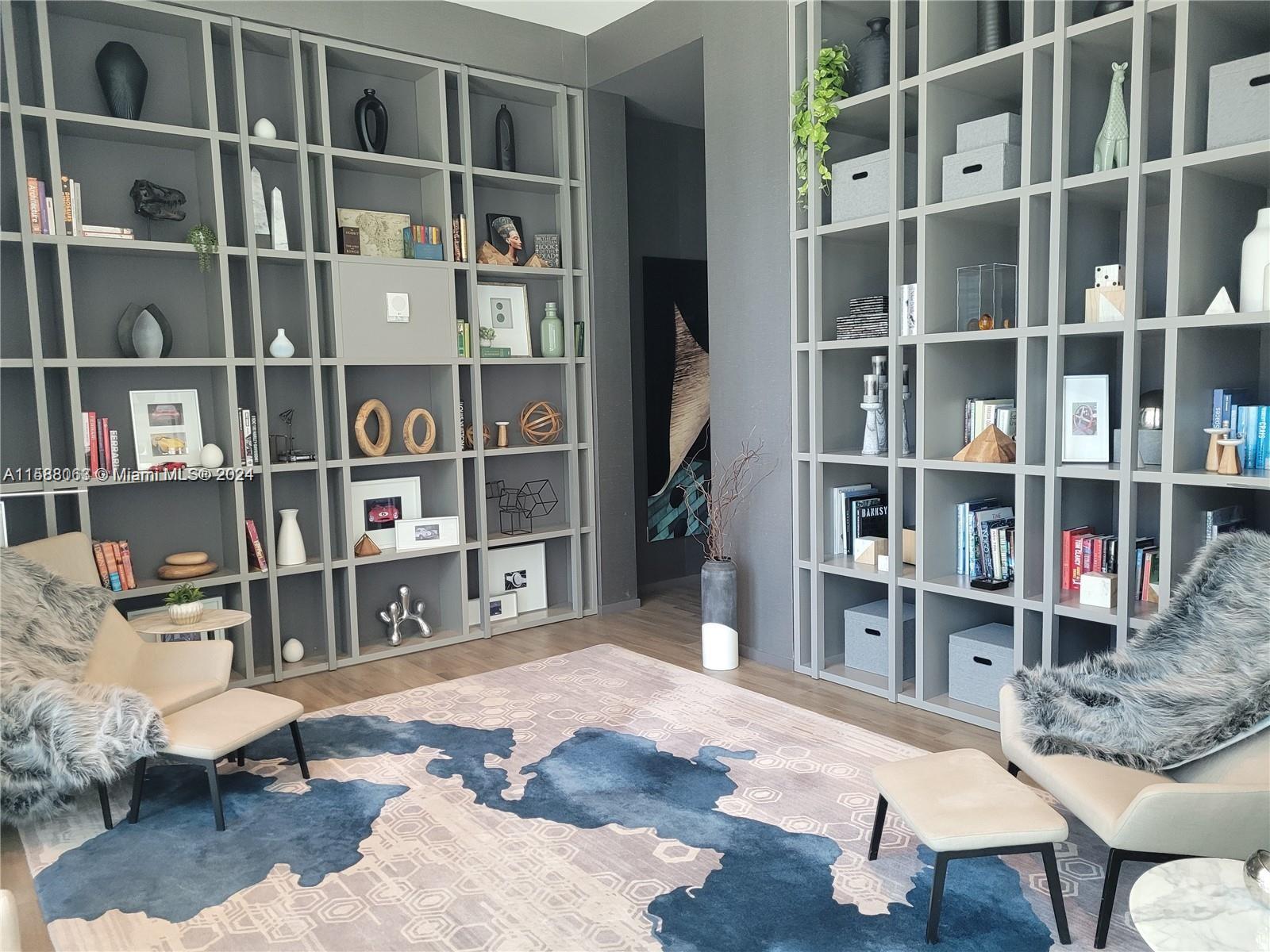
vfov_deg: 53.1
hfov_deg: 67.3
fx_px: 954
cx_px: 635
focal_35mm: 26
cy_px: 476
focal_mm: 5.4
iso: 250
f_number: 1.8
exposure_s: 1/120
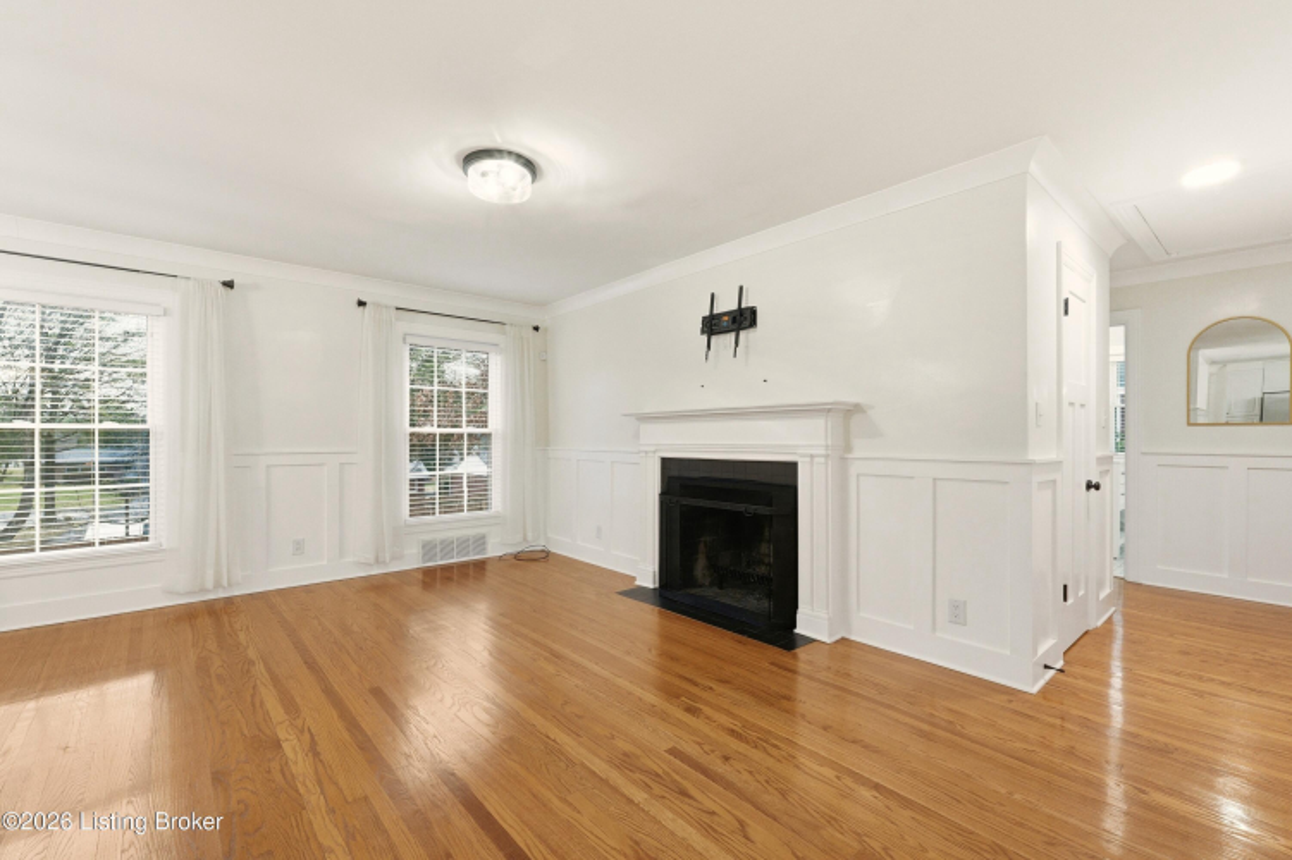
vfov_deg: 77.3
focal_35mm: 15
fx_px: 538
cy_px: 430
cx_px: 646
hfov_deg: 100.4
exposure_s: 1/125
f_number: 9
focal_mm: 10
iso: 400
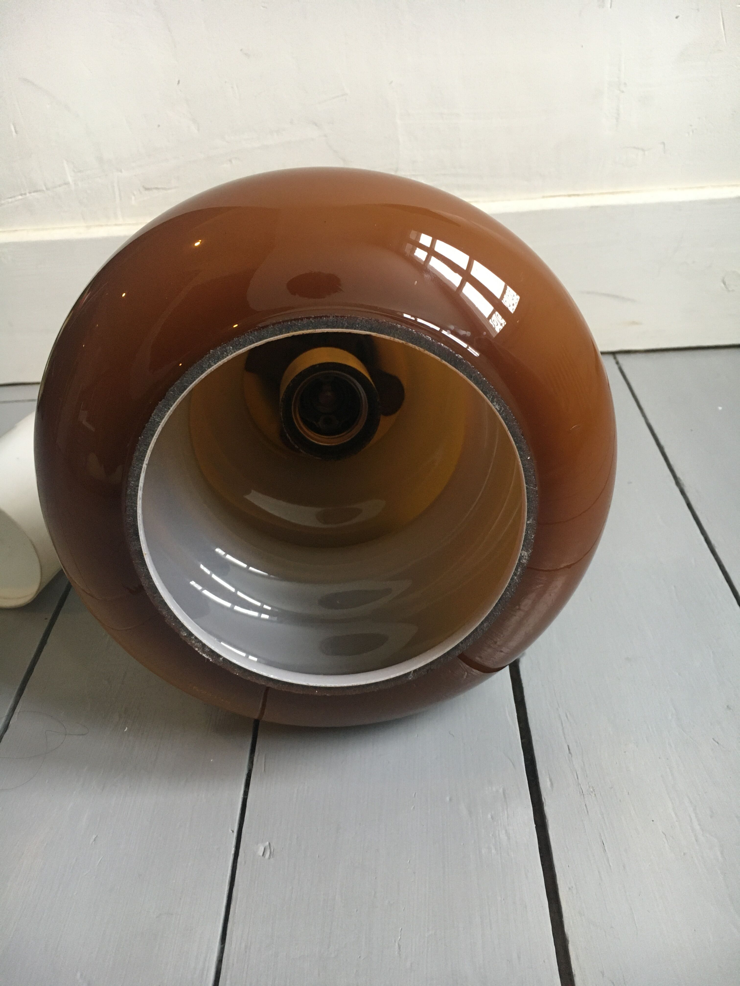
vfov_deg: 61.7
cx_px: 370
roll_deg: +5.0
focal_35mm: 29
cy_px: 493
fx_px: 827
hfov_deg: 48.2
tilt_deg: -35.0
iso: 160
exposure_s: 1/33
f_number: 2.2
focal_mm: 4.15
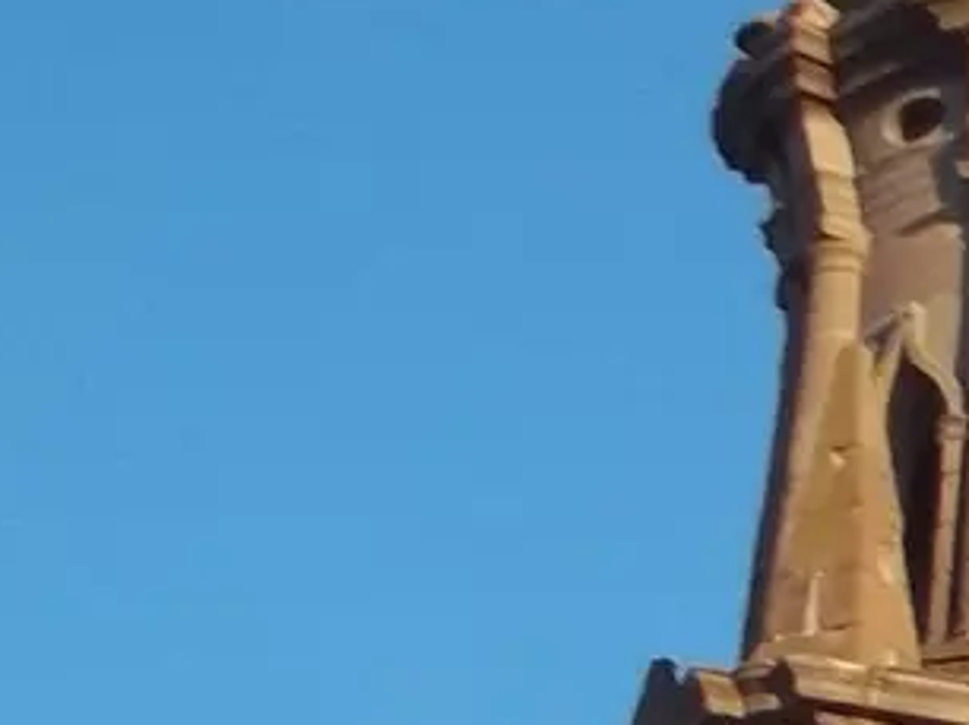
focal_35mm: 289
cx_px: 2701
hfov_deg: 6.4
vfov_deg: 5.0
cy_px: 1580
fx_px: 8084
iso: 64
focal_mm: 8.3
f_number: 3.7
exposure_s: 1/320
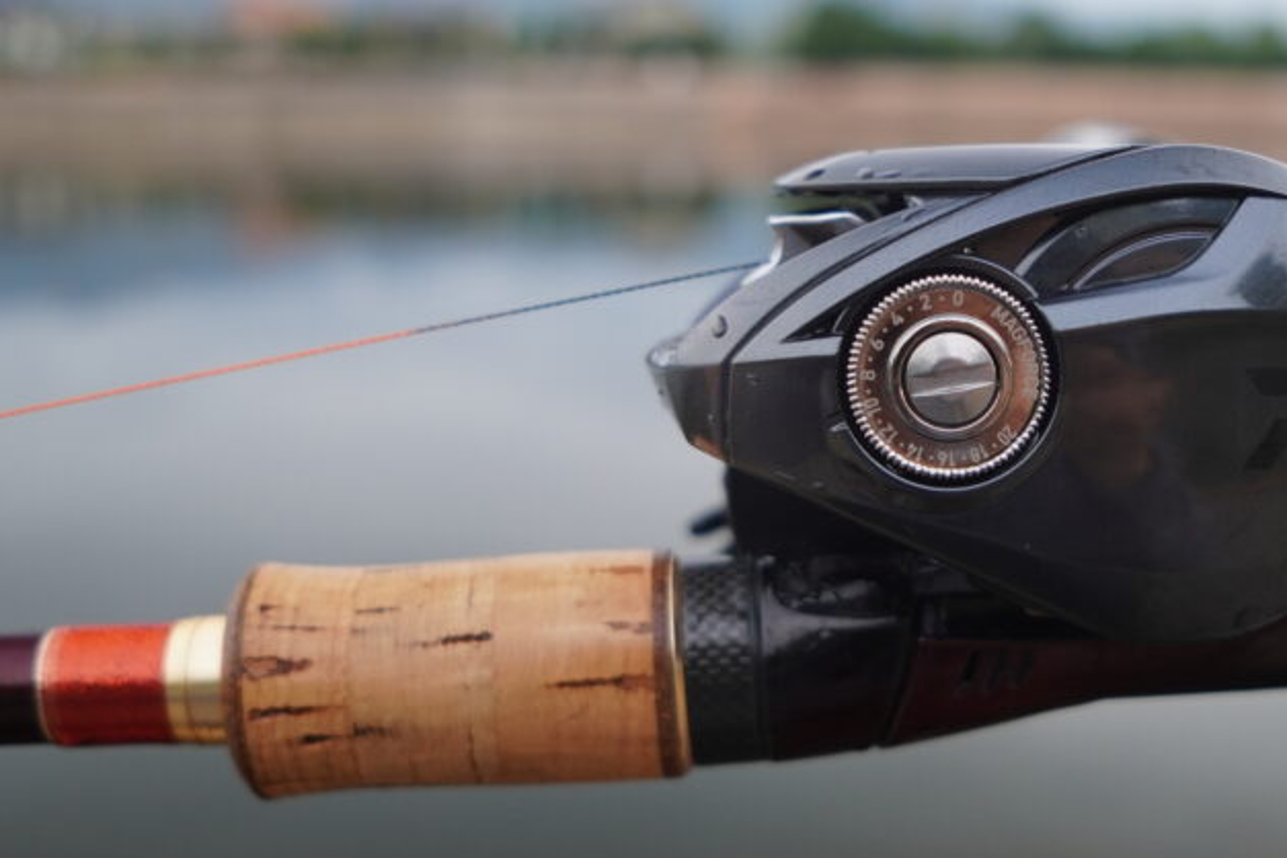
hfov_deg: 39.6
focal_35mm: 49
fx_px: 1752
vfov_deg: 27.5
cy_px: 373
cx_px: 901
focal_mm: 20
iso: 320
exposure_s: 1/60
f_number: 4
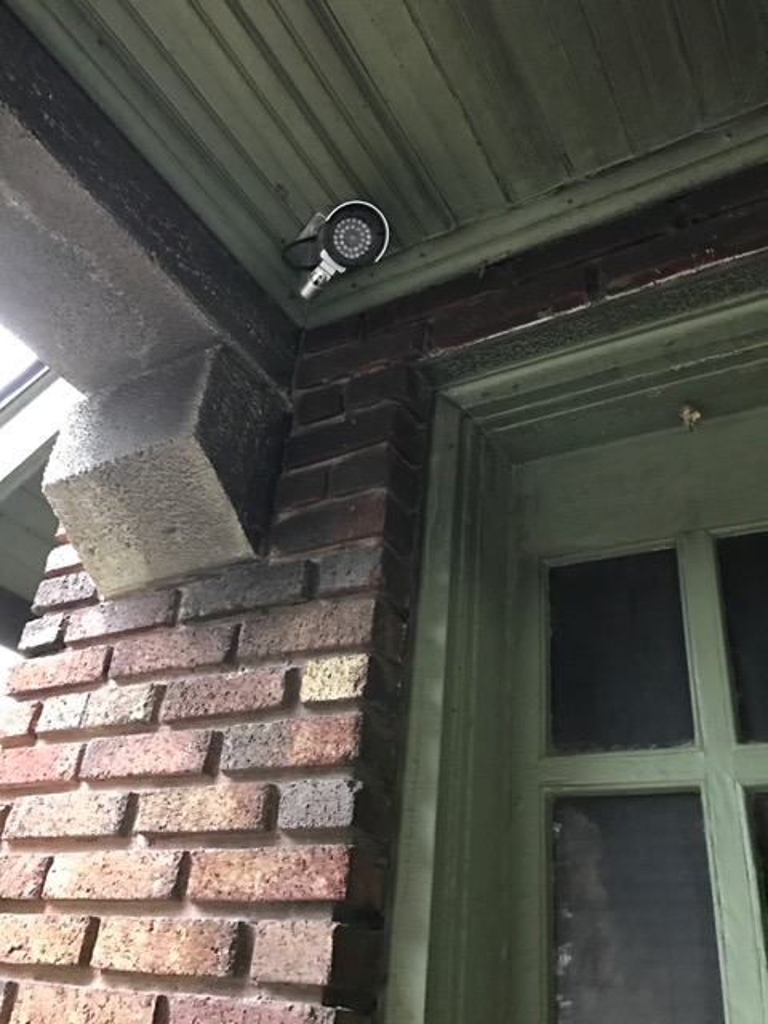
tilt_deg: +31.6
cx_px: 384
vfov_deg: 63.4
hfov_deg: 49.7
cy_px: 512
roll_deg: -5.8
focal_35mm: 28
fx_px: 828
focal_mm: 3.99
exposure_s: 1/5
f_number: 1.8
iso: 100
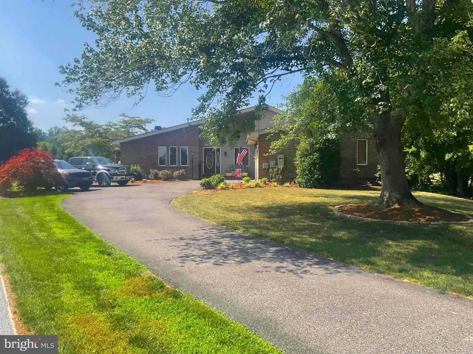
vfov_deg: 48.2
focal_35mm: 29
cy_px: 177
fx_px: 396
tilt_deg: -0.6
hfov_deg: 61.7
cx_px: 236
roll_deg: +0.3
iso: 16
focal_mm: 3
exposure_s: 1/944
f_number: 1.8
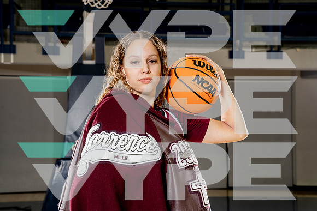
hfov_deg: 28.8
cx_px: 158
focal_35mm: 70
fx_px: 617
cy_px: 106
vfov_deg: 19.5
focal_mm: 70
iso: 640
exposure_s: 1/250
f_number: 8
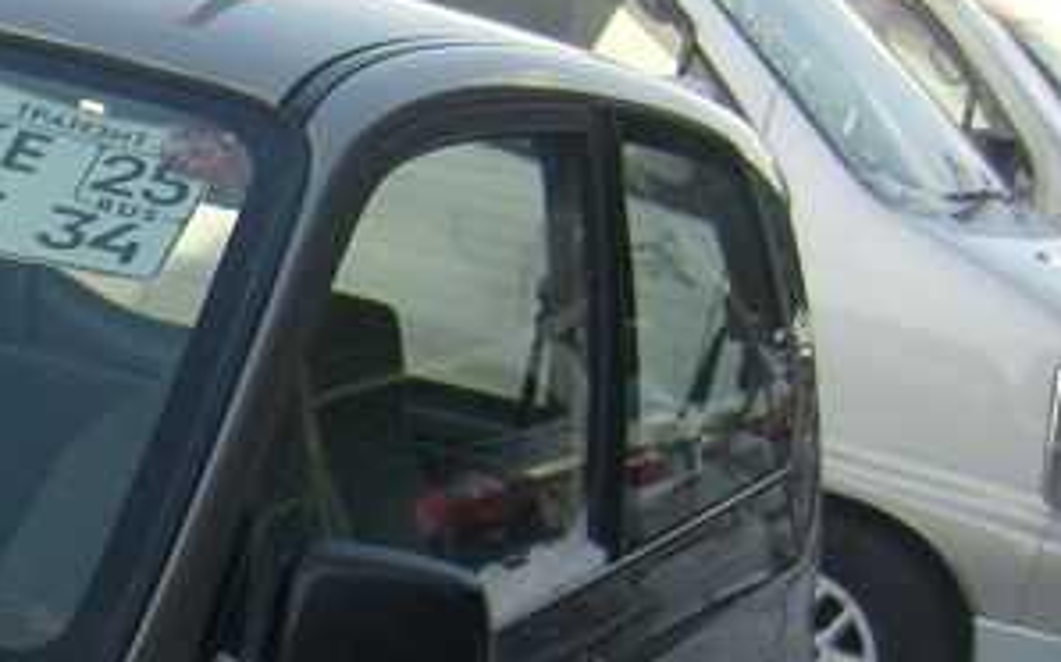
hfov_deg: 17.1
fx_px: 3237
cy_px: 902
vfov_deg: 11.3
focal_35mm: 112
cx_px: -459
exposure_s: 1/125
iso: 80
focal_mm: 5.8
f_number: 7.1
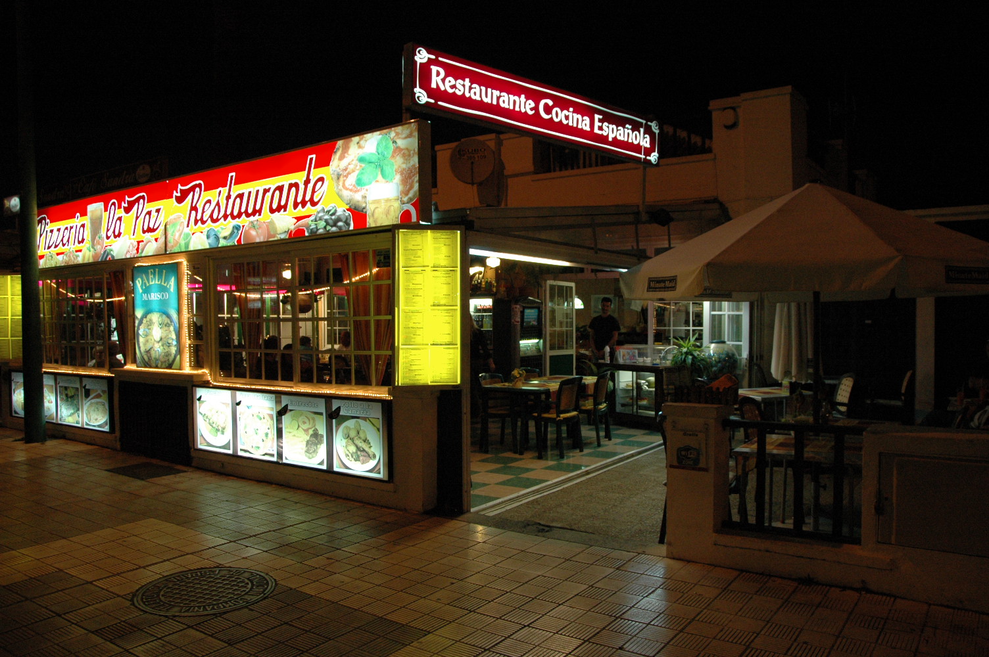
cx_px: 494
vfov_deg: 47.8
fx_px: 741
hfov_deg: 67.4
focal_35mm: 27
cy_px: 328
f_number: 4
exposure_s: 1/50
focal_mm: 18
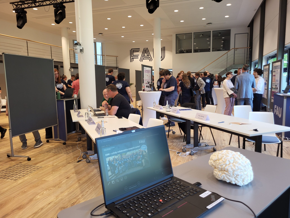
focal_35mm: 26
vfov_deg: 53.1
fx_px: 218
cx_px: 145
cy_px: 109
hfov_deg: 67.3
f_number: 1.8
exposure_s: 1/100
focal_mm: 5.4
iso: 125
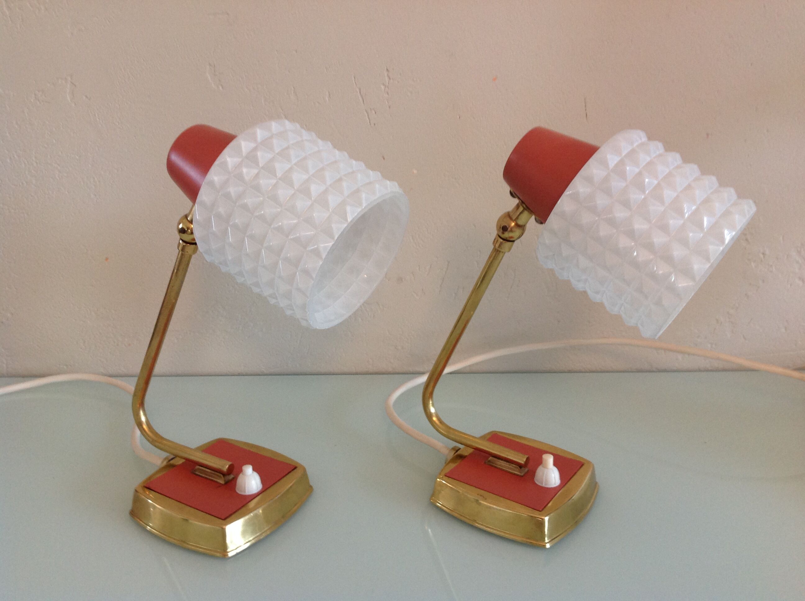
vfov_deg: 40.6
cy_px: 300
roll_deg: -0.1
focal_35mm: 35
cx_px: 402
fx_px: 813
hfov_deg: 52.7
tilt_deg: -19.6
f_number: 2.4
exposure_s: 1/15
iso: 100
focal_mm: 4.28
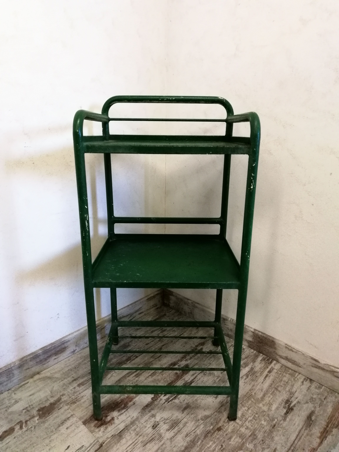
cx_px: 170
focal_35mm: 24
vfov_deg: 71.6
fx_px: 313
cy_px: 226
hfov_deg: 56.8
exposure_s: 1/50
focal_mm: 2.38
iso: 125
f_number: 2.2
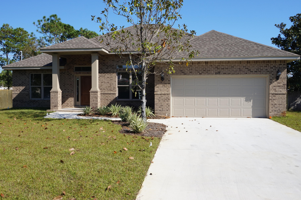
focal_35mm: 32
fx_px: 263
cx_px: 150
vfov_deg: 41.7
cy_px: 100
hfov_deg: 59.5
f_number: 13
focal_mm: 21
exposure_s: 1/100
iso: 100
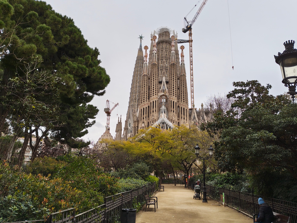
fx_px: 223
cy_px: 108
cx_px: 159
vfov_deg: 53.1
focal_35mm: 26
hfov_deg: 67.2
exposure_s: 1/188
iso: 50
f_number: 1.88
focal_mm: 5.56
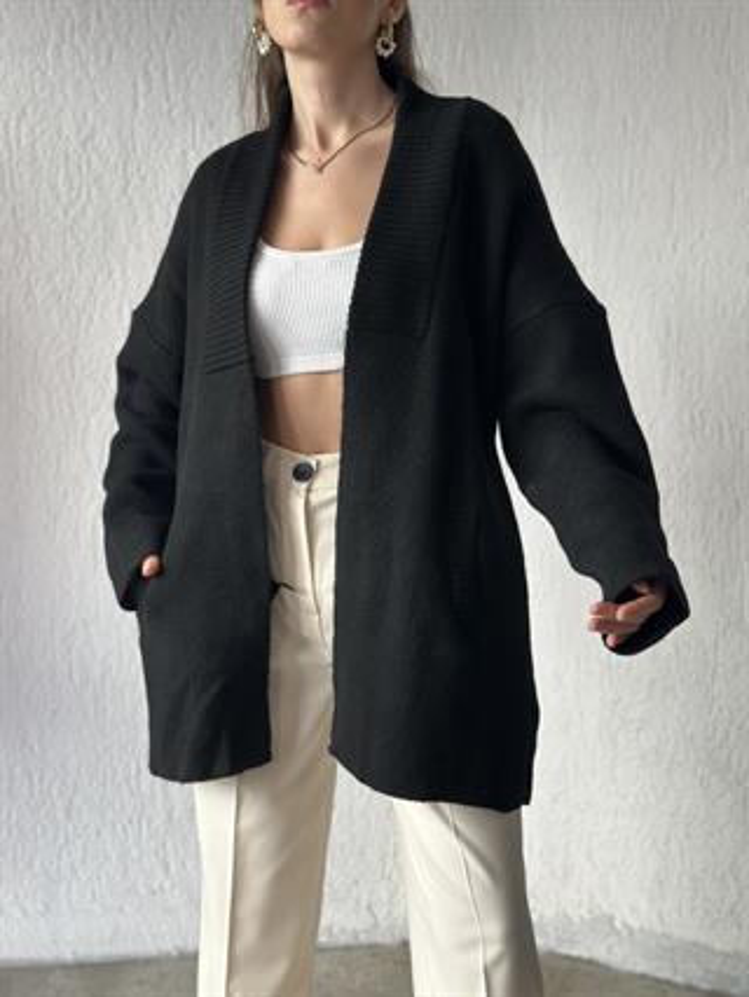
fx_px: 1383
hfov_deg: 30.3
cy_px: 498
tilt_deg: -5.7
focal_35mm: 48
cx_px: 374
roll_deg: -0.7
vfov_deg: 39.6
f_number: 1.78
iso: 125
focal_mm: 6.86
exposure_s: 1/93
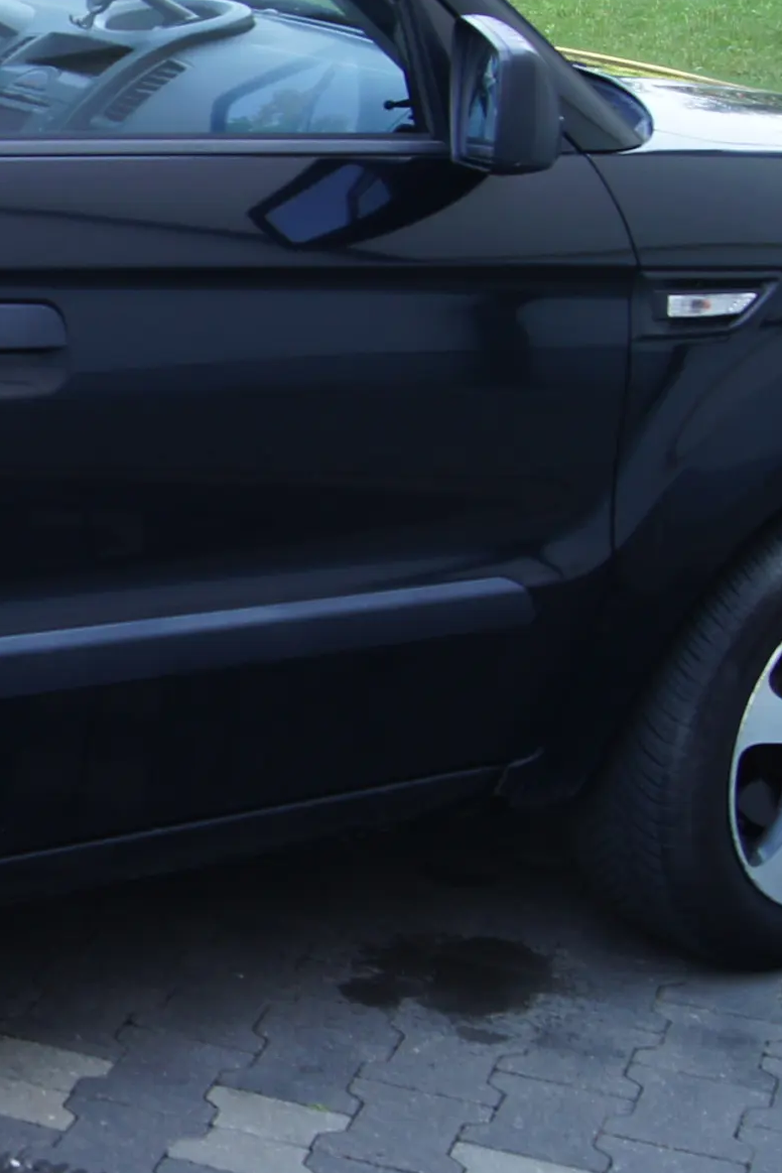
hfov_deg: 14.1
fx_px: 2900
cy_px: 525
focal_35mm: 89
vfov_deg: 22.9
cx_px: -486
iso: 100
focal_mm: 18
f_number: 7.1
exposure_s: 1/40
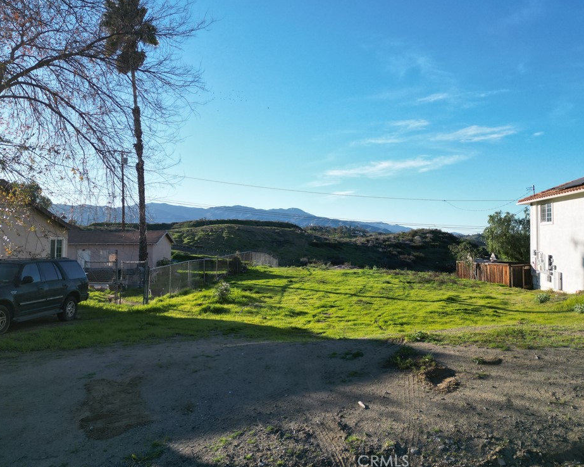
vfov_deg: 54.9
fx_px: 449
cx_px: 316
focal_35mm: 26
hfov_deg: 65.9
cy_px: 227
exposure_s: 1/2000
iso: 140
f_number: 1.7
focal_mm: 6.72
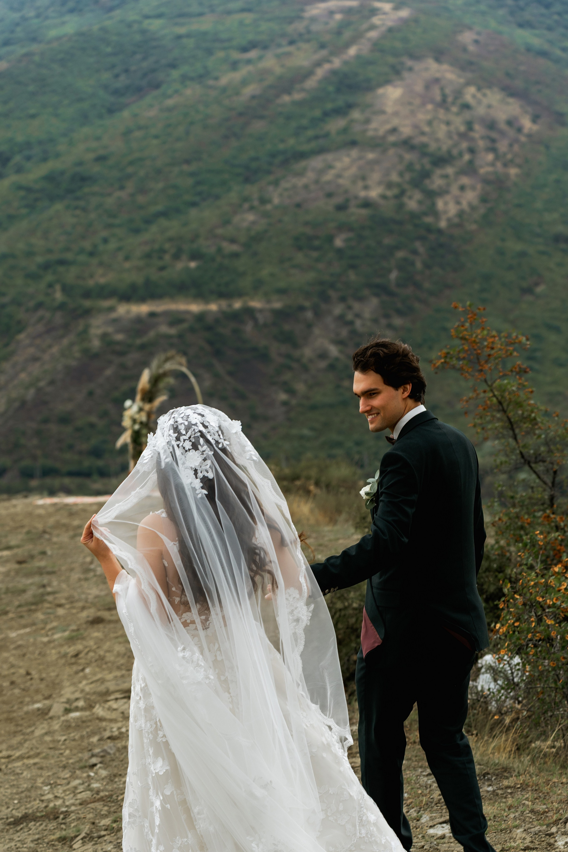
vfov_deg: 27.0
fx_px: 1775
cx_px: 284
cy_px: 426
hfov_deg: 18.2
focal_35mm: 75
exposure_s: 1/250
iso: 100
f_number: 4
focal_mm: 75
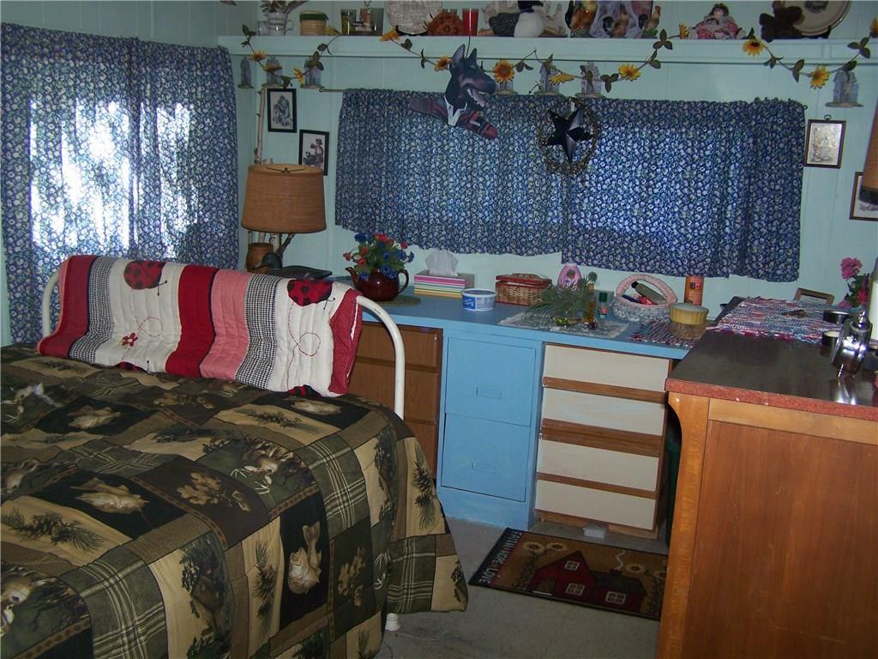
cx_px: 439
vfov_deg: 37.7
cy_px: 330
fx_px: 964
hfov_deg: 49.0
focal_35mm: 38
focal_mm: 6.3
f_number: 2.8
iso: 80
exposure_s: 1/60
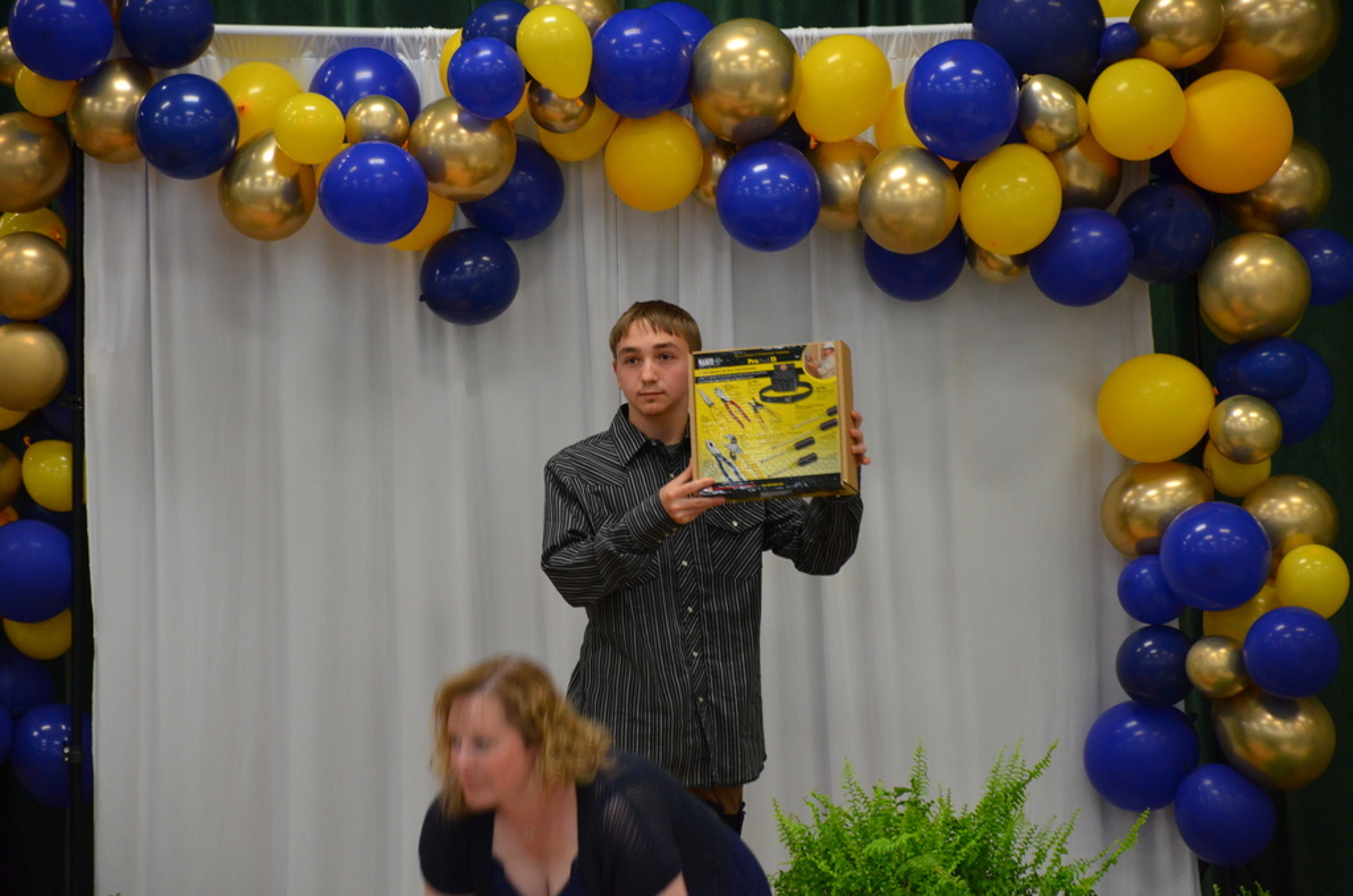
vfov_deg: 6.5
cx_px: 676
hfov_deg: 9.8
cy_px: 448
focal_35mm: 210
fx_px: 7875
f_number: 5.6
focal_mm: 140
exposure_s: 1/50
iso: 1600
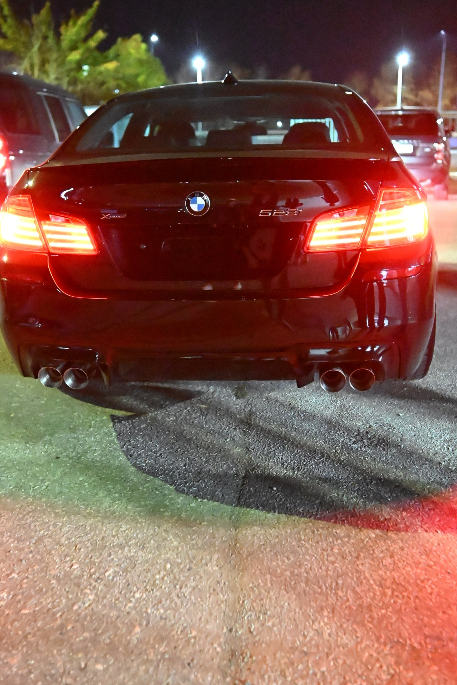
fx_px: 685
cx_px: 228
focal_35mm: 36
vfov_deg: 53.1
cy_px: 342
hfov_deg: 36.9
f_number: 1.8
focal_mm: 24
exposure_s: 1/100
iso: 36000
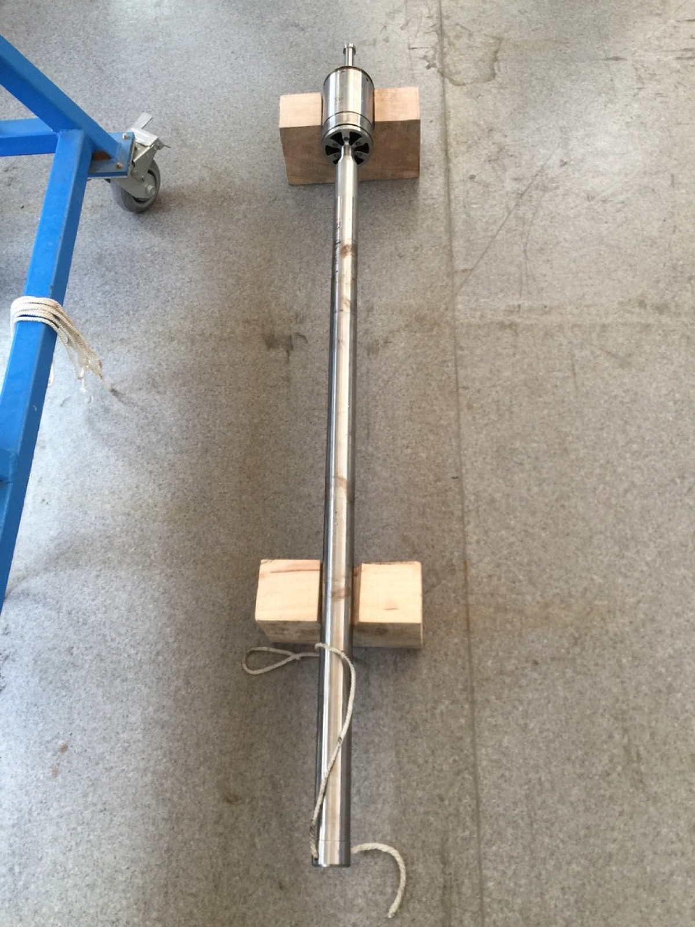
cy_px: 464
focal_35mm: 29
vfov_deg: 61.7
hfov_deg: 48.2
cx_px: 348
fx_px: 776
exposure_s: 1/17
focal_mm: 4.15
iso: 50
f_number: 2.2
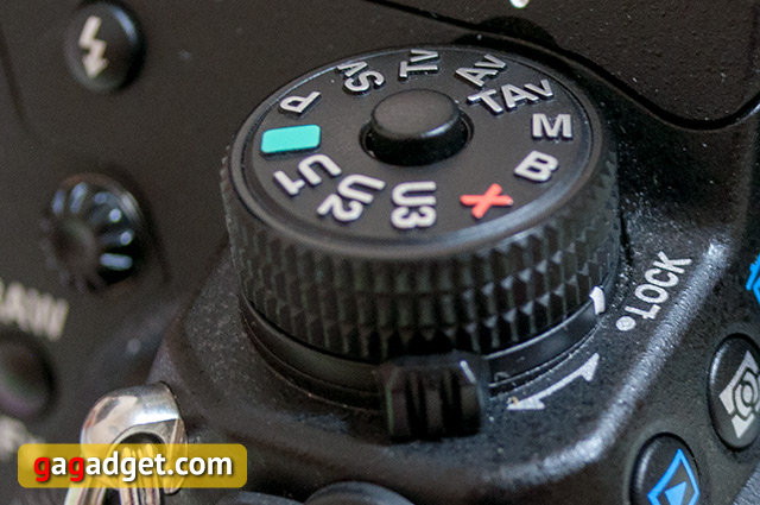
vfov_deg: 28.0
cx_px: 380
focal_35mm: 48
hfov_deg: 41.2
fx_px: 1012
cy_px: 252
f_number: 4.8
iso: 200
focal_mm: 32
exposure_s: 1/1.67
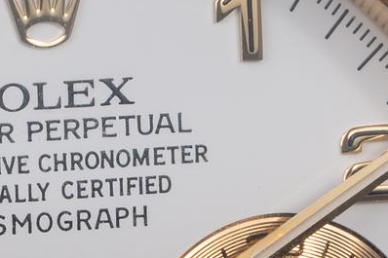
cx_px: 70
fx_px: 8715
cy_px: 399
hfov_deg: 2.5
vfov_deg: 1.7
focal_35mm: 809
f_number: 22
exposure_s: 1/100
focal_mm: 105
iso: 64
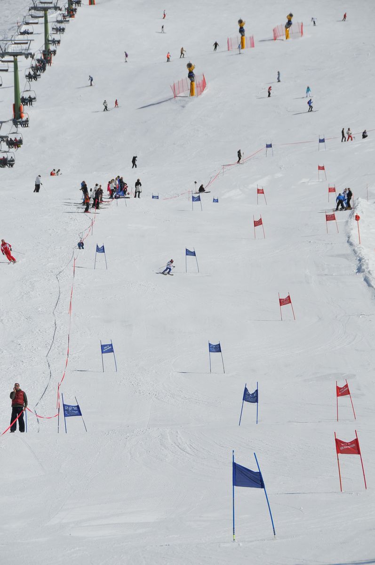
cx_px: 188
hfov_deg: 6.8
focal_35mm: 202
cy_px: 282
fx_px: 3172
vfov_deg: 10.2
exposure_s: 1/1600
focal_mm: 135
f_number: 9
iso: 200
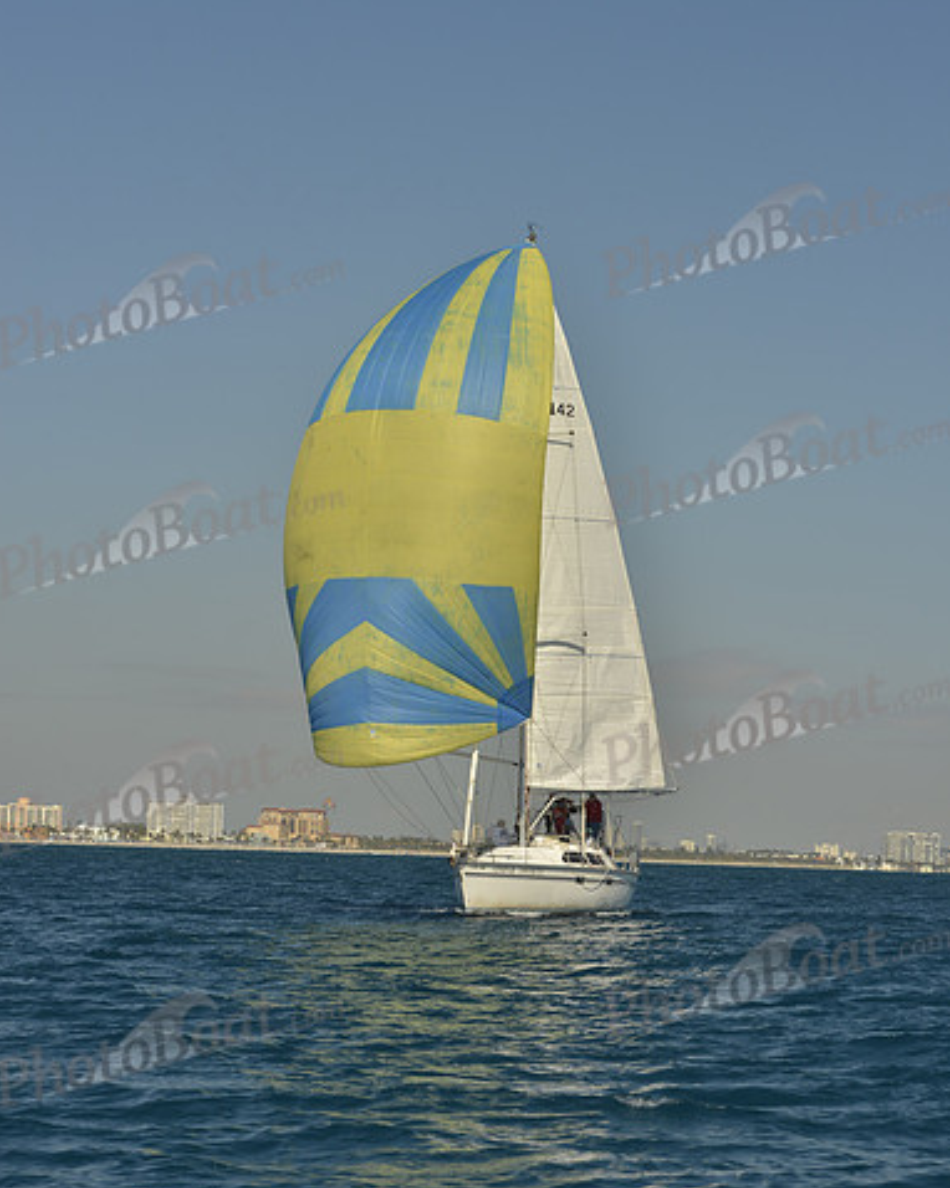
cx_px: 474
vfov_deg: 16.9
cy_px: 629
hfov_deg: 13.5
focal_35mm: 114
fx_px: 4009
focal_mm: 100
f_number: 9
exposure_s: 1/500
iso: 200
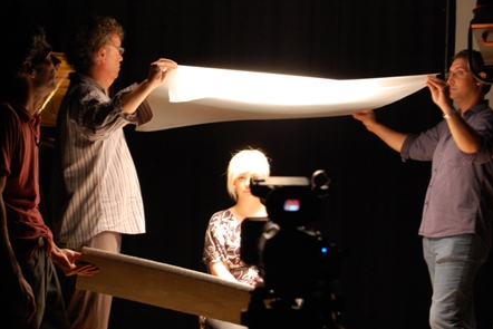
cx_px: 249
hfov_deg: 24.3
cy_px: 164
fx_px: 1144
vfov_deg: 16.4
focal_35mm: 84
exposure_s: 1/8
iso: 800
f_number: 5.6
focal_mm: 55
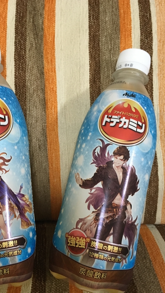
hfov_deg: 33.4
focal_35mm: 35
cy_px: 157
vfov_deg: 56.6
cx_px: 52
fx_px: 272
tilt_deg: -50.9
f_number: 2.2
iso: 160
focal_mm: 4.15
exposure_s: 1/30
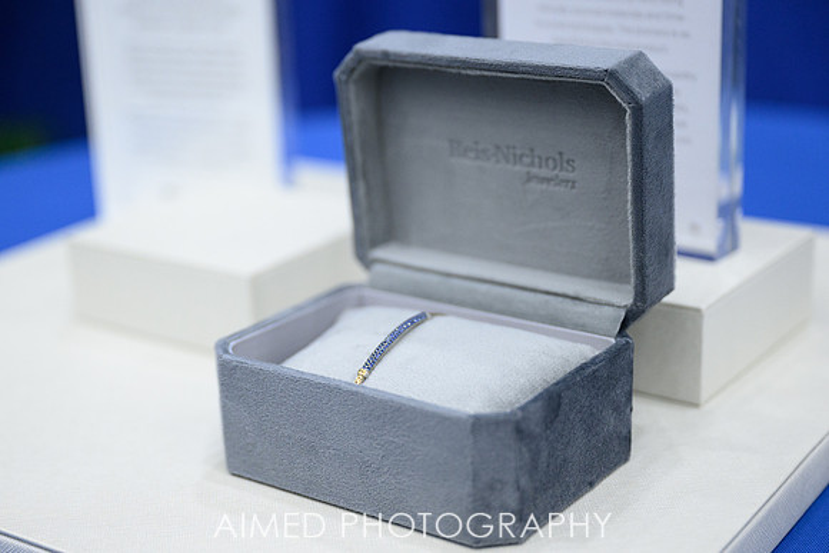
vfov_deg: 21.2
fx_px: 1477
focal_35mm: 64
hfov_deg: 31.3
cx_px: 343
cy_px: 296
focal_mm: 54
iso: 2000
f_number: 2.8
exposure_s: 1/400
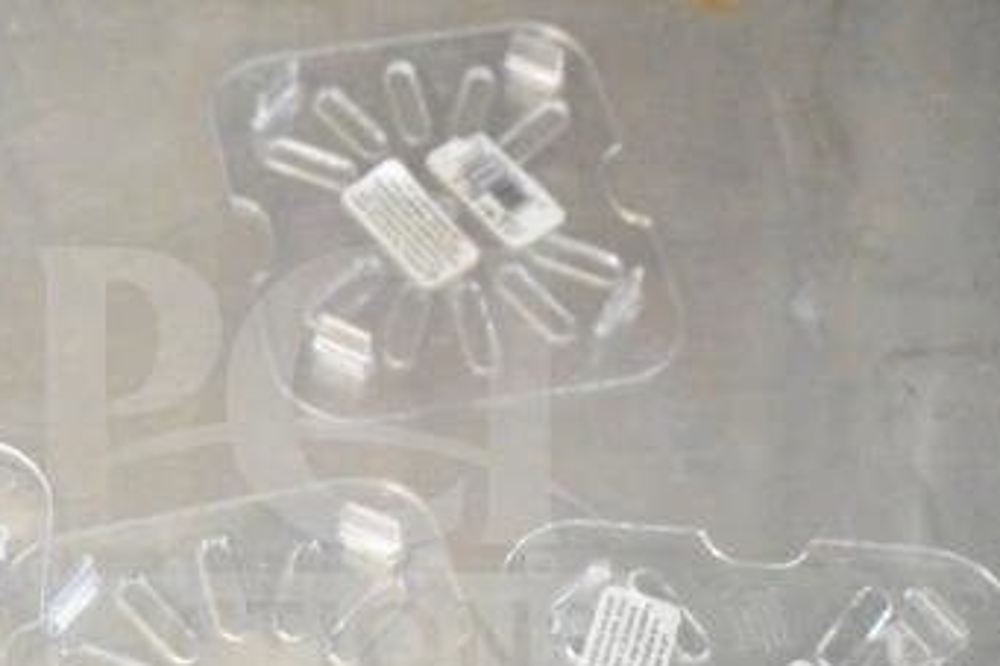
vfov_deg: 17.4
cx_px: 296
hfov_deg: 25.8
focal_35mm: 78
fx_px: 2163
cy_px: 480
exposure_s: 1/50
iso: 20000
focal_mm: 29
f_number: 4.2
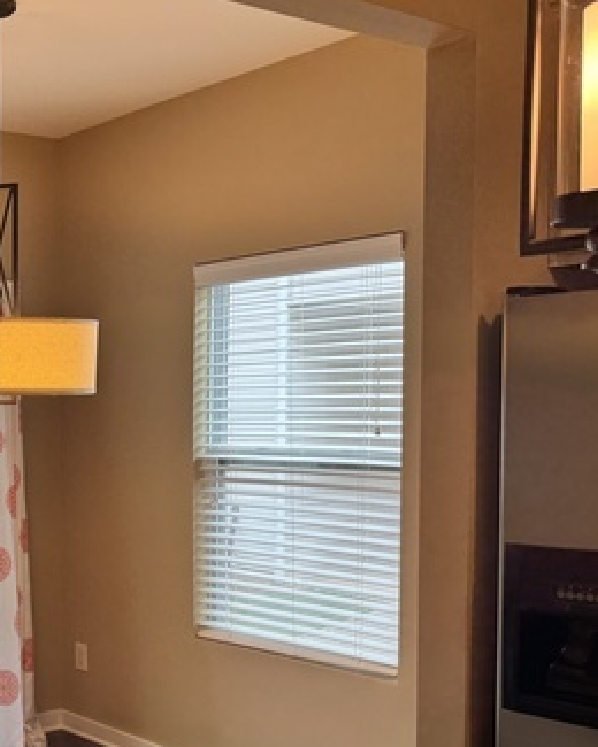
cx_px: -100
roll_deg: +1.5
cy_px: 483
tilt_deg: -4.2
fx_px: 1062
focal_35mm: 48
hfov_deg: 27.9
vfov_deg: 38.4
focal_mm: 6.76
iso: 64
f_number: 1.78
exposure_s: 1/120
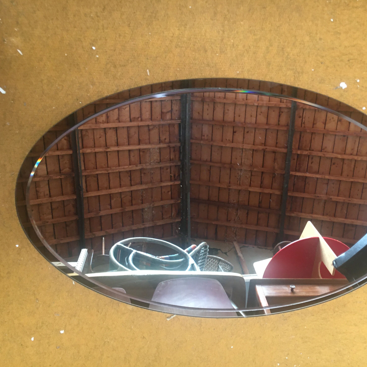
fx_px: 420
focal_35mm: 35
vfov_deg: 47.2
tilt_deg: -70.0
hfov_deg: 47.0
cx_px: 214
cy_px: 179
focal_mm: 4.15
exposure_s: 1/33
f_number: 2.2
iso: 160
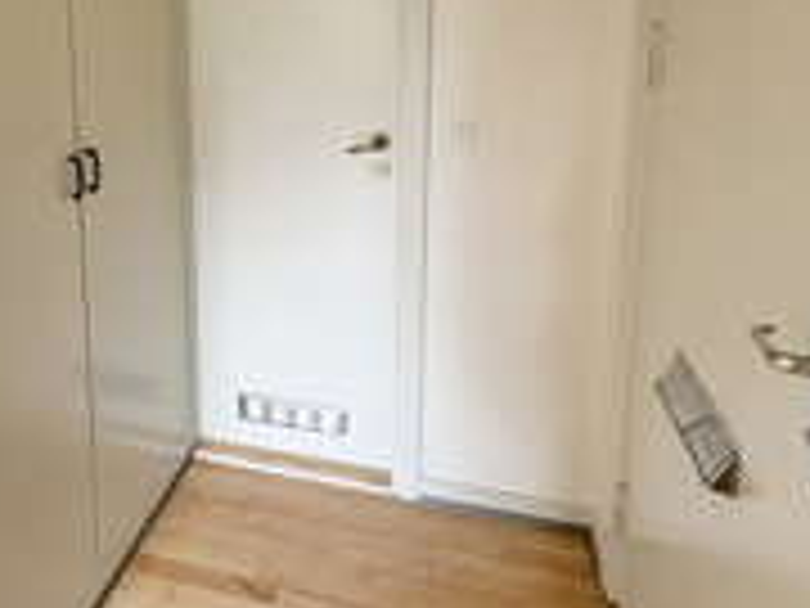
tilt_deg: -7.6
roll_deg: +1.0
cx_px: 259
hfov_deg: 60.0
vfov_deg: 45.3
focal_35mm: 29
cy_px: 104
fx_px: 679
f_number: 2.2
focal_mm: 2.22
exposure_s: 1/99
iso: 160
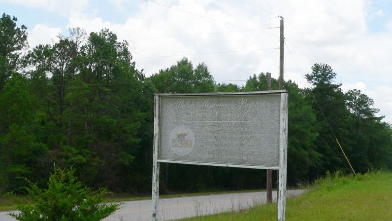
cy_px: 119
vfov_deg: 26.0
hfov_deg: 44.6
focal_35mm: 46
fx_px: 478
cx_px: 196
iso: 80
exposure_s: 1/640
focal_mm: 7
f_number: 4
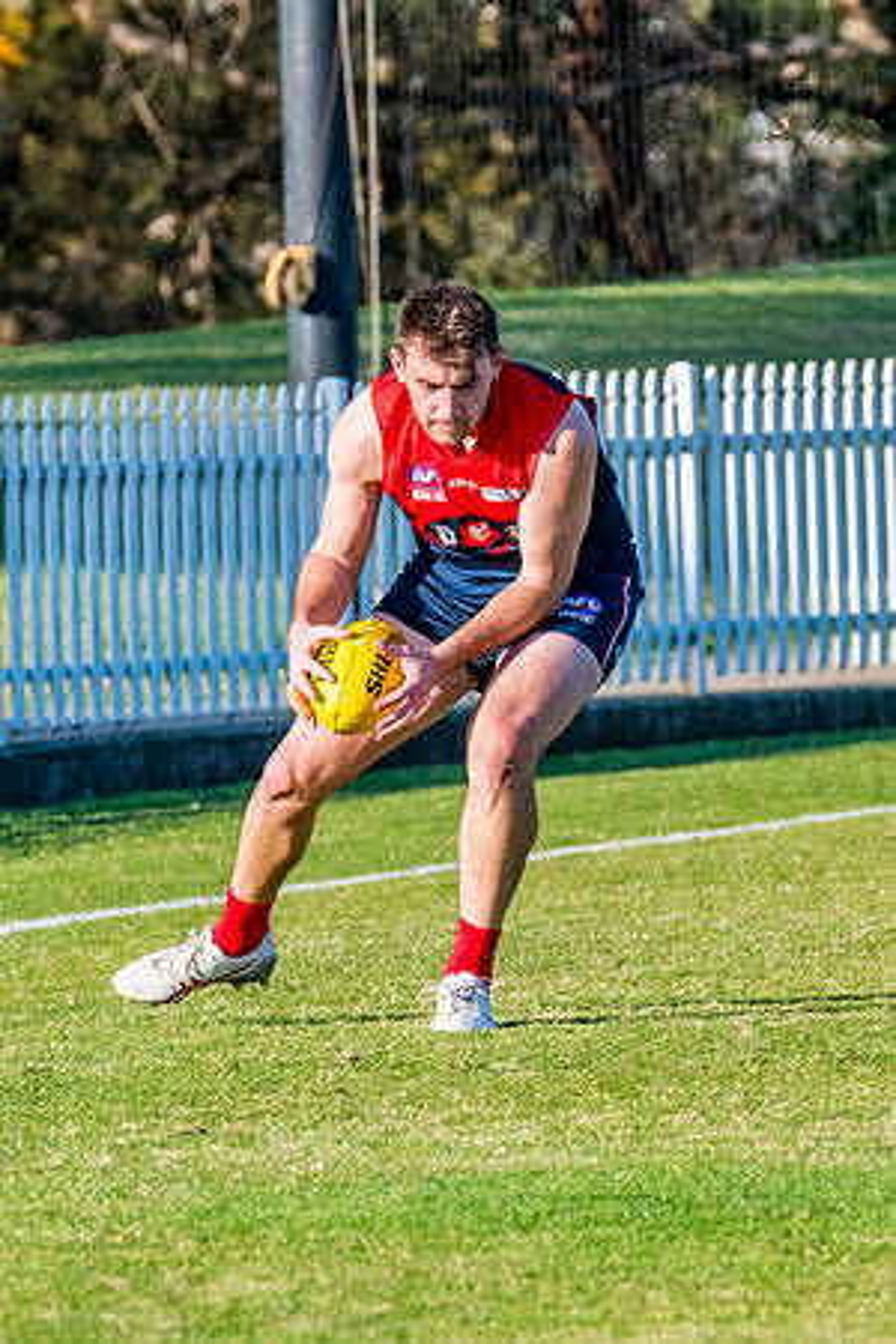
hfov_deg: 2.6
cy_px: 675
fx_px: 19470
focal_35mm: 522
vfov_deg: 4.0
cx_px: 471
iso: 800
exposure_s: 1/1600
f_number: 8
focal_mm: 250
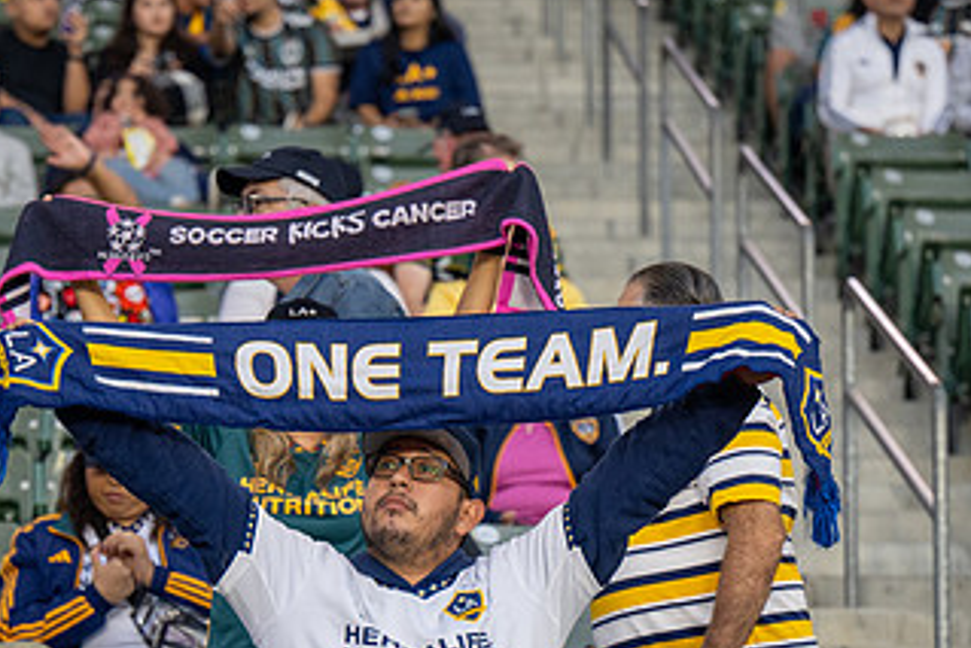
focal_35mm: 199
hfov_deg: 10.3
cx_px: 389
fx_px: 5370
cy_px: 520
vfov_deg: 6.9
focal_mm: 92
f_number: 2.8
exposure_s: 1/500
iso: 1250
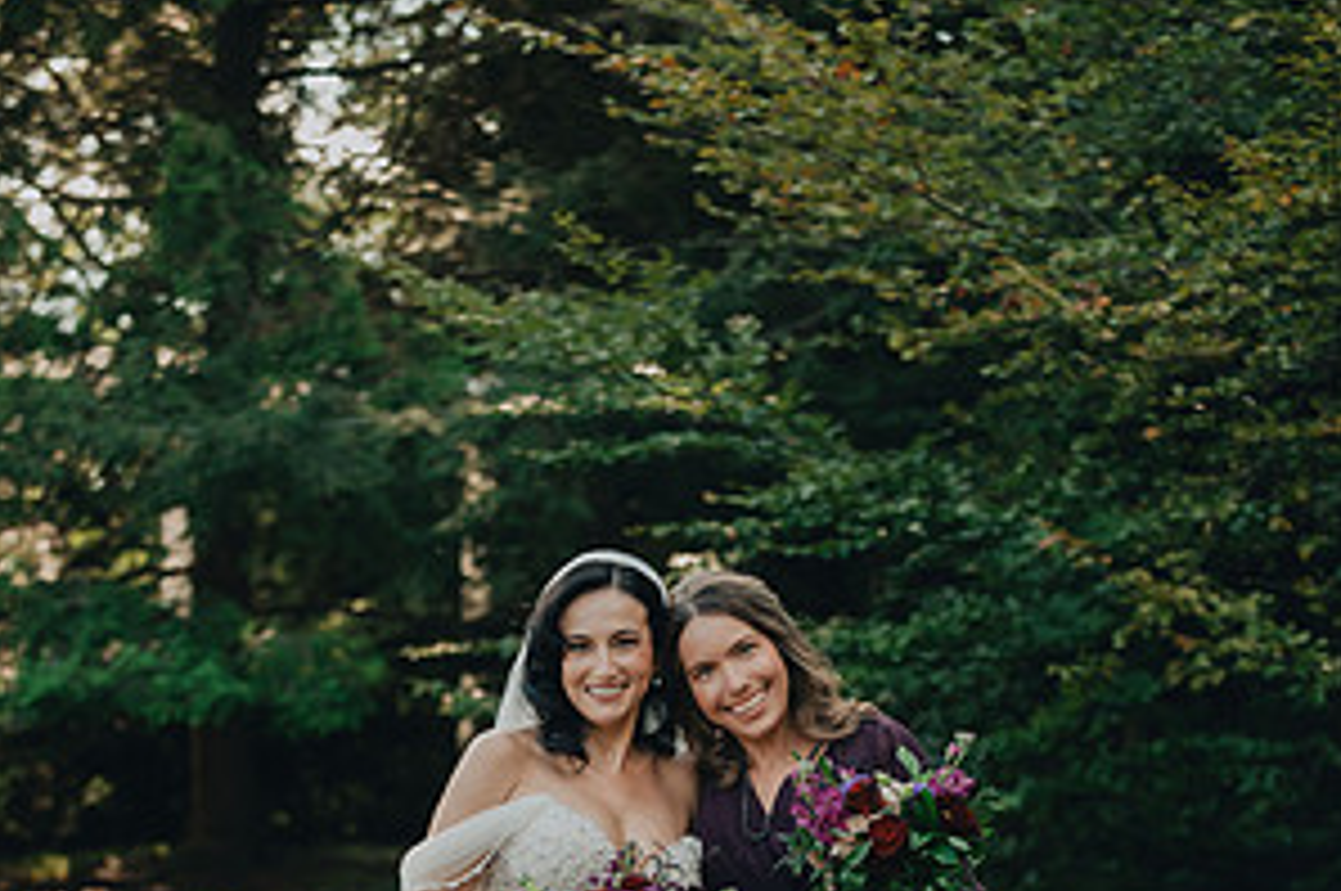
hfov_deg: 16.9
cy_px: 850
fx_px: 4502
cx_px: 670
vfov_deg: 11.2
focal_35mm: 121
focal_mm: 80
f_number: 4
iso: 800
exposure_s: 1/800
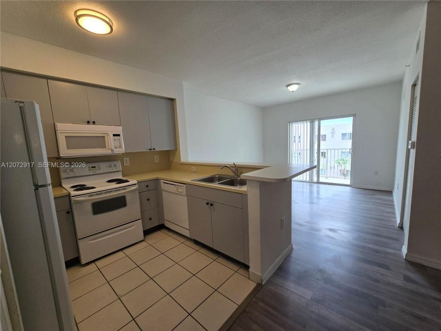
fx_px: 166
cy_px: 166
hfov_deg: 106.2
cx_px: 220
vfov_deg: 89.9
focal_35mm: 13
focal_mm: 2.2
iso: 80
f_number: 2.2
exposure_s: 1/120
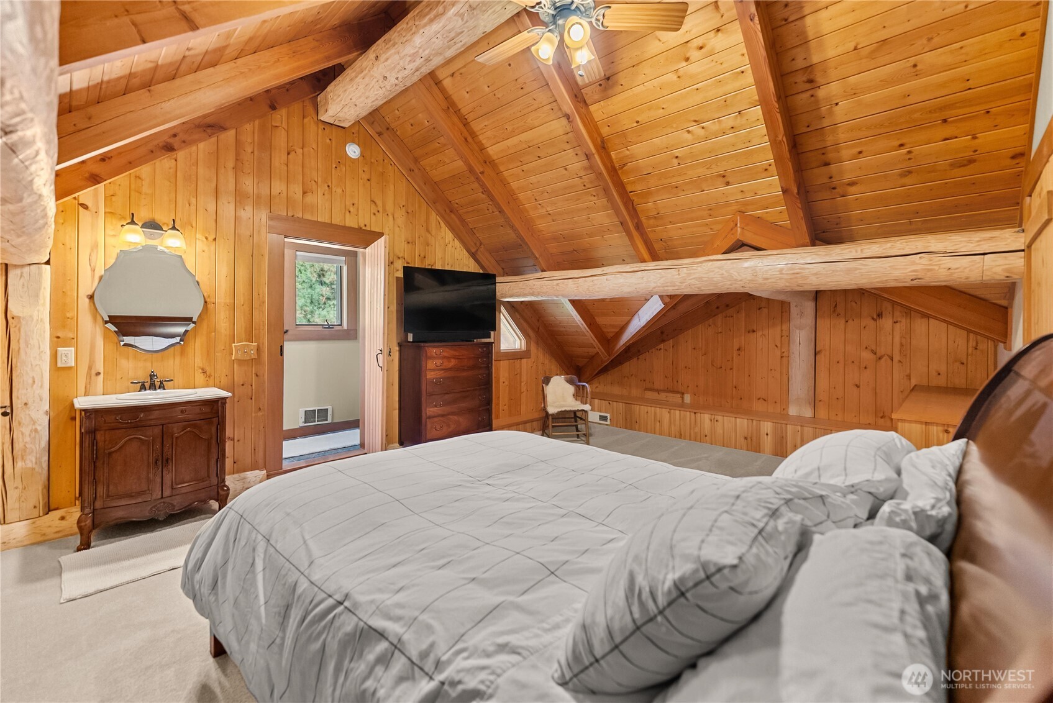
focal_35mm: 14
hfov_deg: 104.2
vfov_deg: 81.3
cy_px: 352
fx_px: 410
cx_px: 526
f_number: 2.8
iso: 400
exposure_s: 1/15
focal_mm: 14
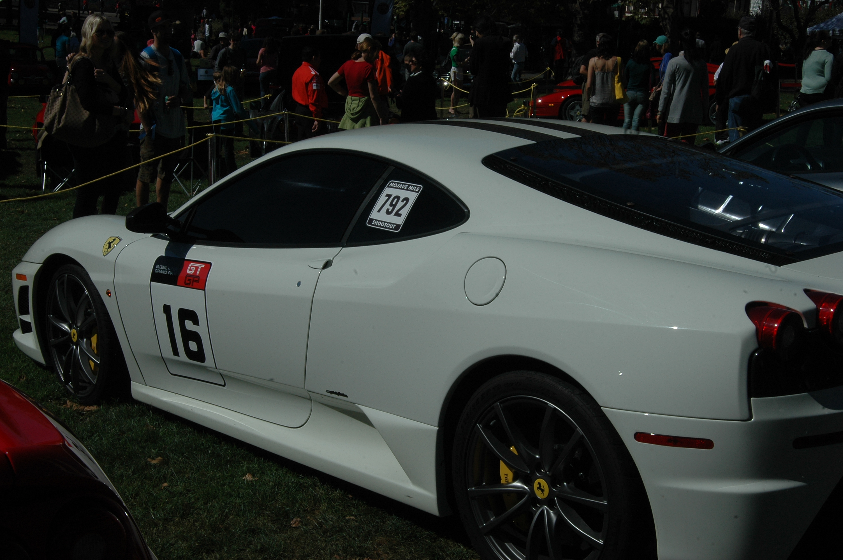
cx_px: 422
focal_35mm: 52
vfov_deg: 25.7
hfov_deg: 37.9
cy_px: 280
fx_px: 1228
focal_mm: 35
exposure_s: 1/320
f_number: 25
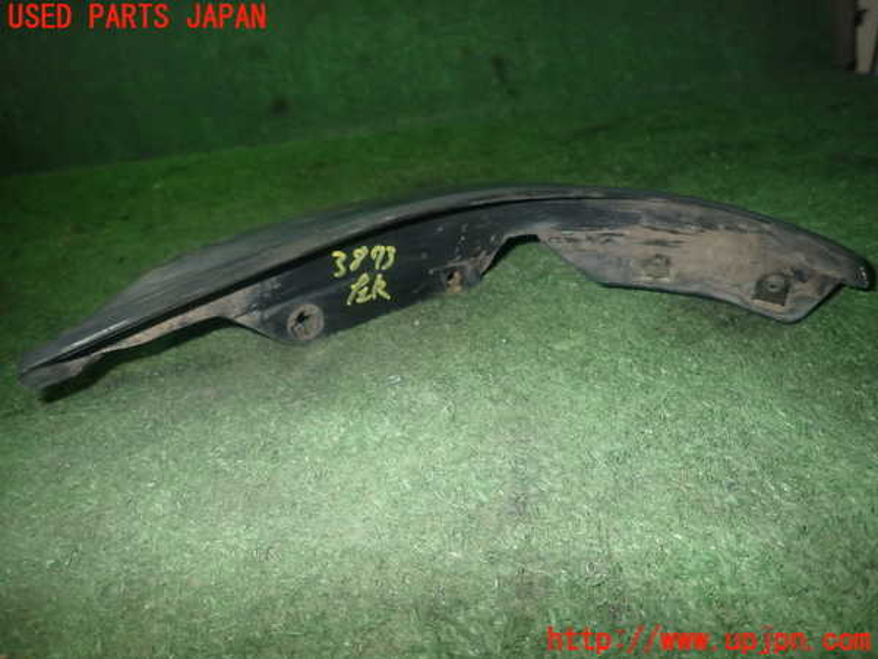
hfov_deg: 69.4
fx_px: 634
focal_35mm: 25
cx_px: 439
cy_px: 330
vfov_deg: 54.9
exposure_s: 1/30
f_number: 5.6
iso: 400
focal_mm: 4.5
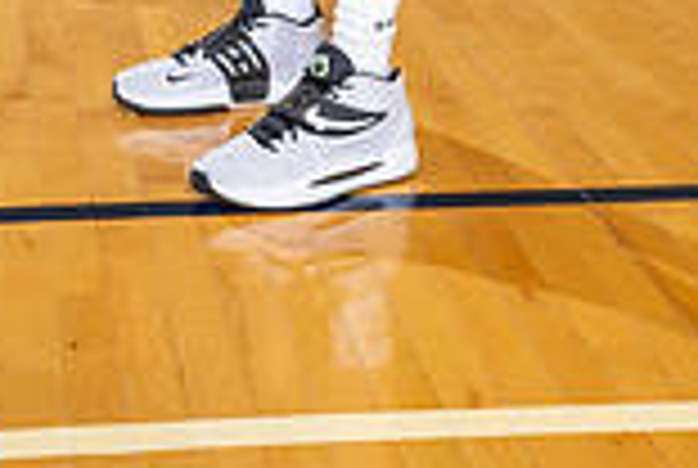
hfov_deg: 18.5
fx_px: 2137
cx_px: 248
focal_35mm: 110
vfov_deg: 11.1
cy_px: -522
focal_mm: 38
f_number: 5.6
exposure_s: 1/250
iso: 640
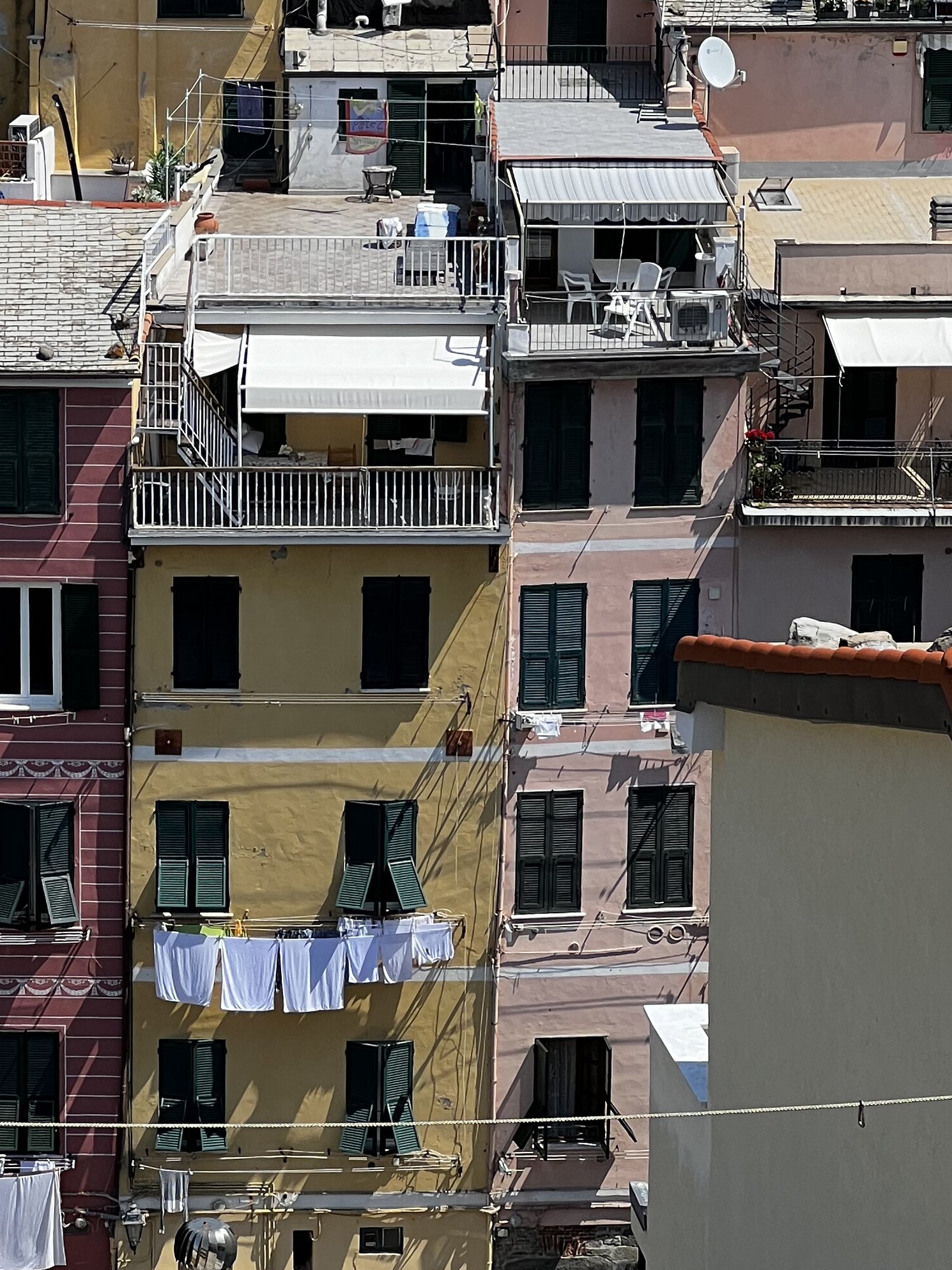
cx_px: 199
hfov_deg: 9.6
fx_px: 5684
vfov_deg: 12.7
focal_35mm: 155
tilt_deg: -11.8
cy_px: 359
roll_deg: -0.1
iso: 32
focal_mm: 9
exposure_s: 1/657
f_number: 2.8
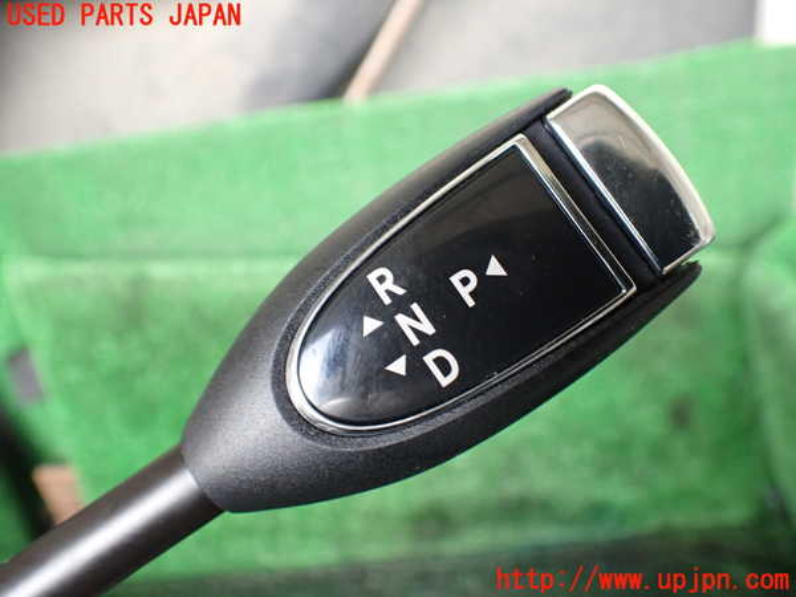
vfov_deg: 46.8
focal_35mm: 30
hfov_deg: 60.0
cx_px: 398
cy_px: 298
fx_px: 690
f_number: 2.3
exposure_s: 1/125
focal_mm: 5.4
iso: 320
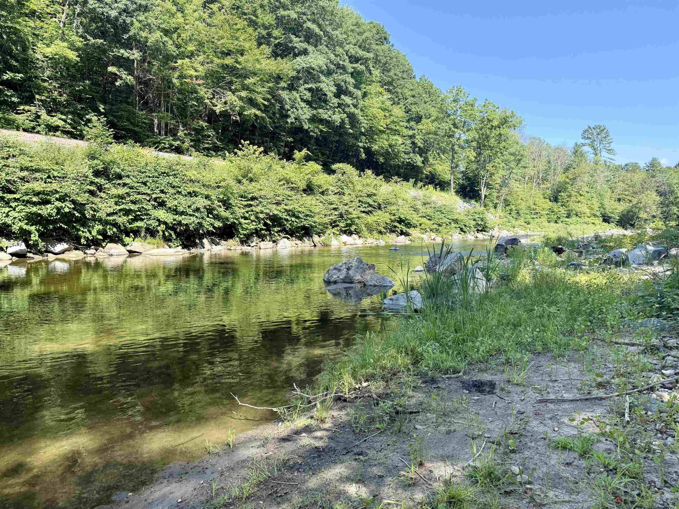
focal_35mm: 24
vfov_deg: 56.8
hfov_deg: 71.6
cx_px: 340
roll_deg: -0.2
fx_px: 471
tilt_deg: -4.3
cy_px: 254
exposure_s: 1/1410
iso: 100
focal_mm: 6.76
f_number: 1.78
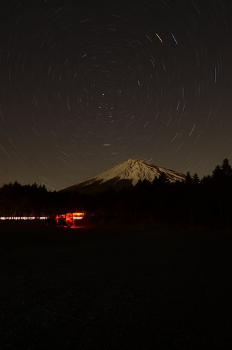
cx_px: 116
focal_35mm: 24
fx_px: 233
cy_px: 175
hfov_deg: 52.9
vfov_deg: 73.9
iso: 100
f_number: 5.6
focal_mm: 16
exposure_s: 1720
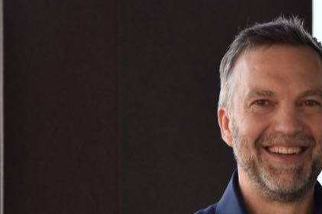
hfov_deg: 7.7
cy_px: 164
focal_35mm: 266
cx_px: 290
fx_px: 2378
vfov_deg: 5.1
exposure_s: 1/40
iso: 100
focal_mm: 75
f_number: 5.3
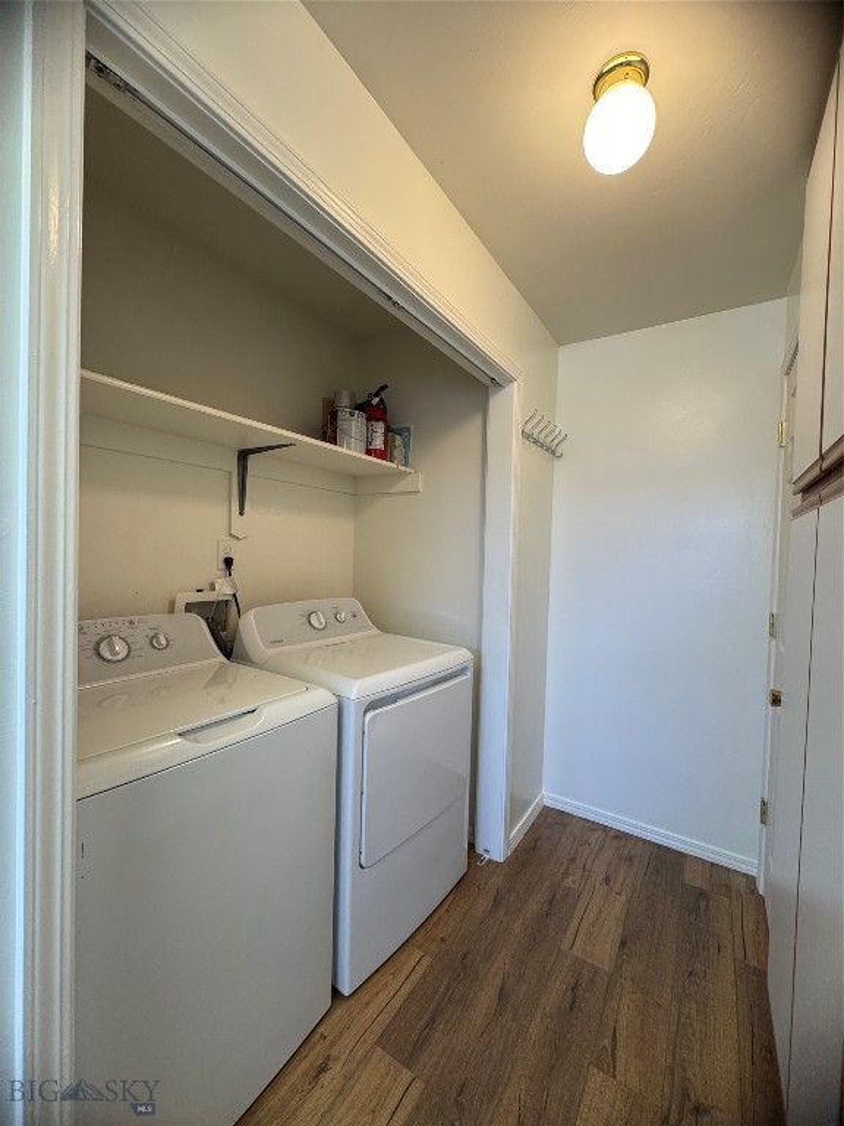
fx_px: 455
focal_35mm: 14
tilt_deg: -1.7
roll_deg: -1.3
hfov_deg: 85.7
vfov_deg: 102.1
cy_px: 563
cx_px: 422
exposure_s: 1/120
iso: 200
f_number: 2.2
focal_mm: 2.22
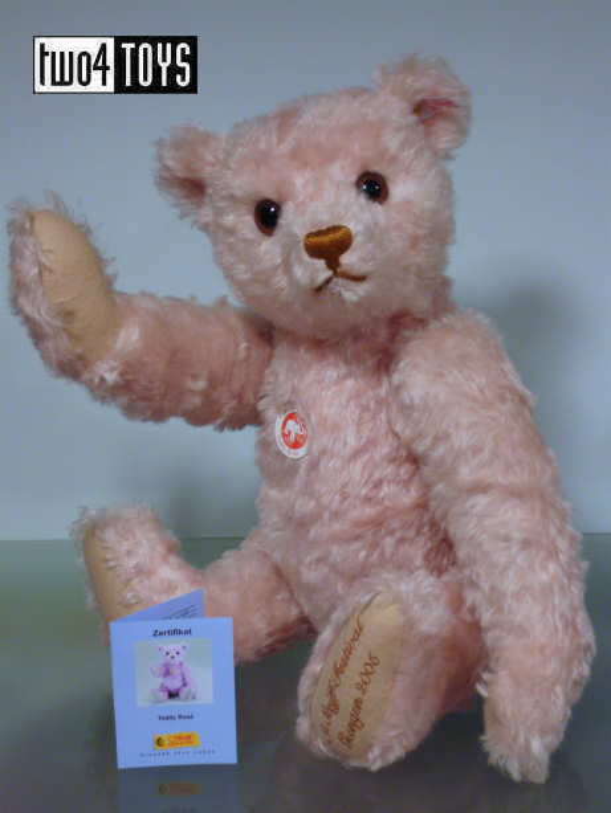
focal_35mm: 68
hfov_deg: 21.6
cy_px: 406
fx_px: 1599
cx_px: 306
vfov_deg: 28.5
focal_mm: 11.2
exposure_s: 1/15
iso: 160
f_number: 4.3
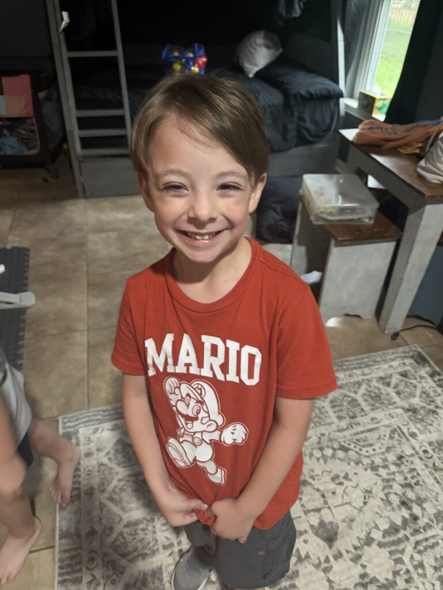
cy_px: 295
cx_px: 222
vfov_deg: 71.6
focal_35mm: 24
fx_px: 410
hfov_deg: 56.8
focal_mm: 6.76
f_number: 1.78
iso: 640
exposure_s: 1/40
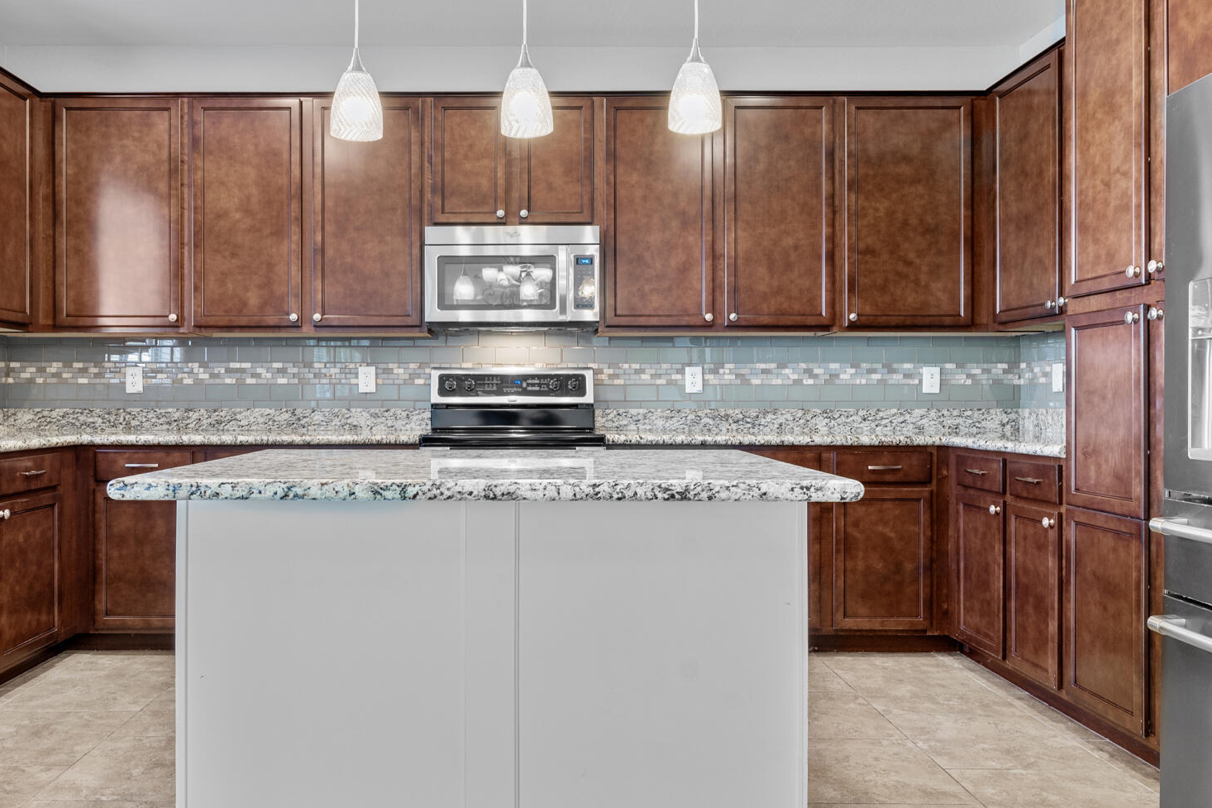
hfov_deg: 63.4
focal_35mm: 29
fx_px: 976
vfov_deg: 44.9
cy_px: 449
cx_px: 519
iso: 250
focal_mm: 17
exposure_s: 2
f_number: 9
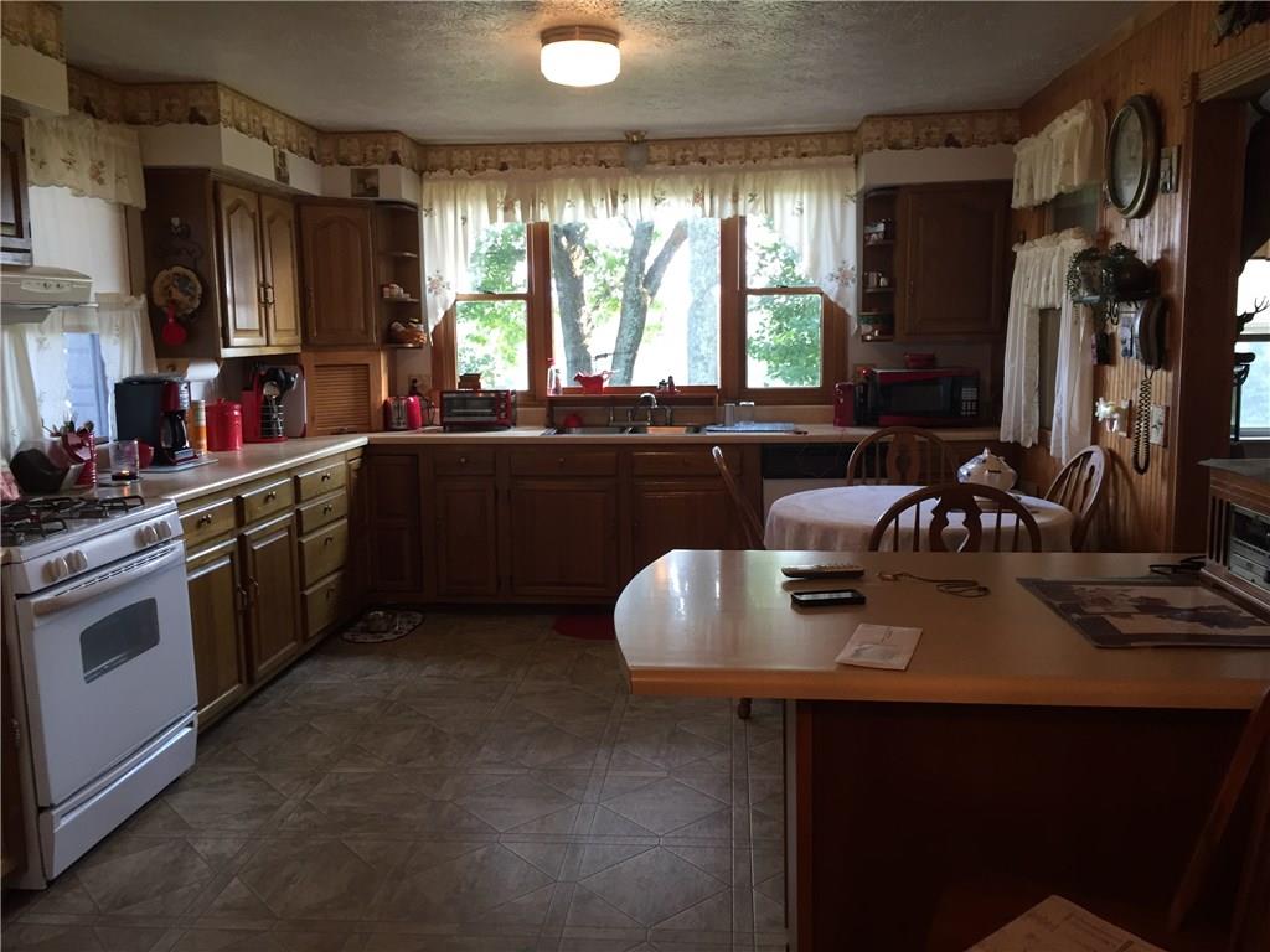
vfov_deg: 48.2
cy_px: 476
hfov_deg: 61.7
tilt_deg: -7.4
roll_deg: -1.0
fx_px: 1064
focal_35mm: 29
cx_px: 635
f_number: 2.2
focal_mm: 4.15
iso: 40
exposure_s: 1/30
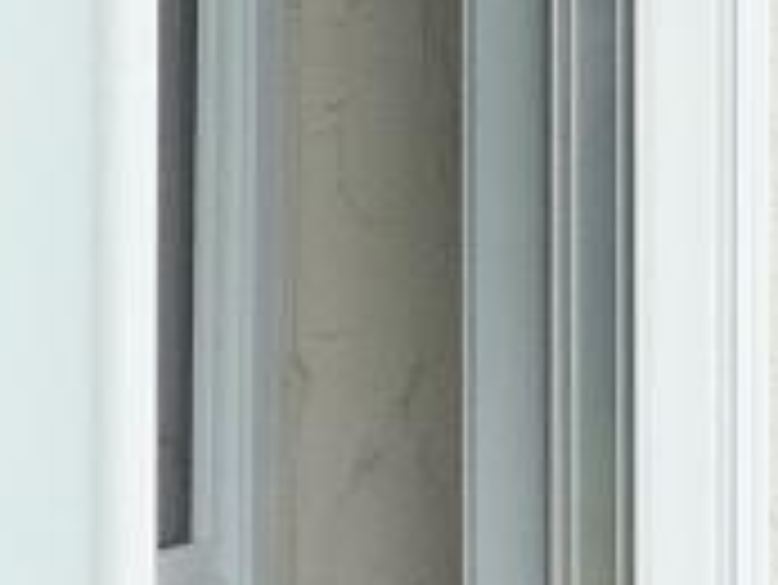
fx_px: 8232
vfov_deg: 4.1
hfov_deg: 5.3
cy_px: 693
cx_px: 1740
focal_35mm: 366
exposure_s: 1/125
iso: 100
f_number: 4.3
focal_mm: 7.8
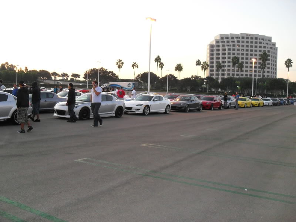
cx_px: 148
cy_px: 111
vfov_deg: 40.7
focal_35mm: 35
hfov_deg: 52.6
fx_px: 299
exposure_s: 1/45
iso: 200
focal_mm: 6.2
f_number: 2.8
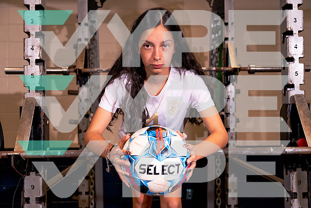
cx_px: 156
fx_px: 328
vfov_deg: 35.1
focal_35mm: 38
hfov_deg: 50.7
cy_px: 104
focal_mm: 38
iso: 500
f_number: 4
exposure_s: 1/250
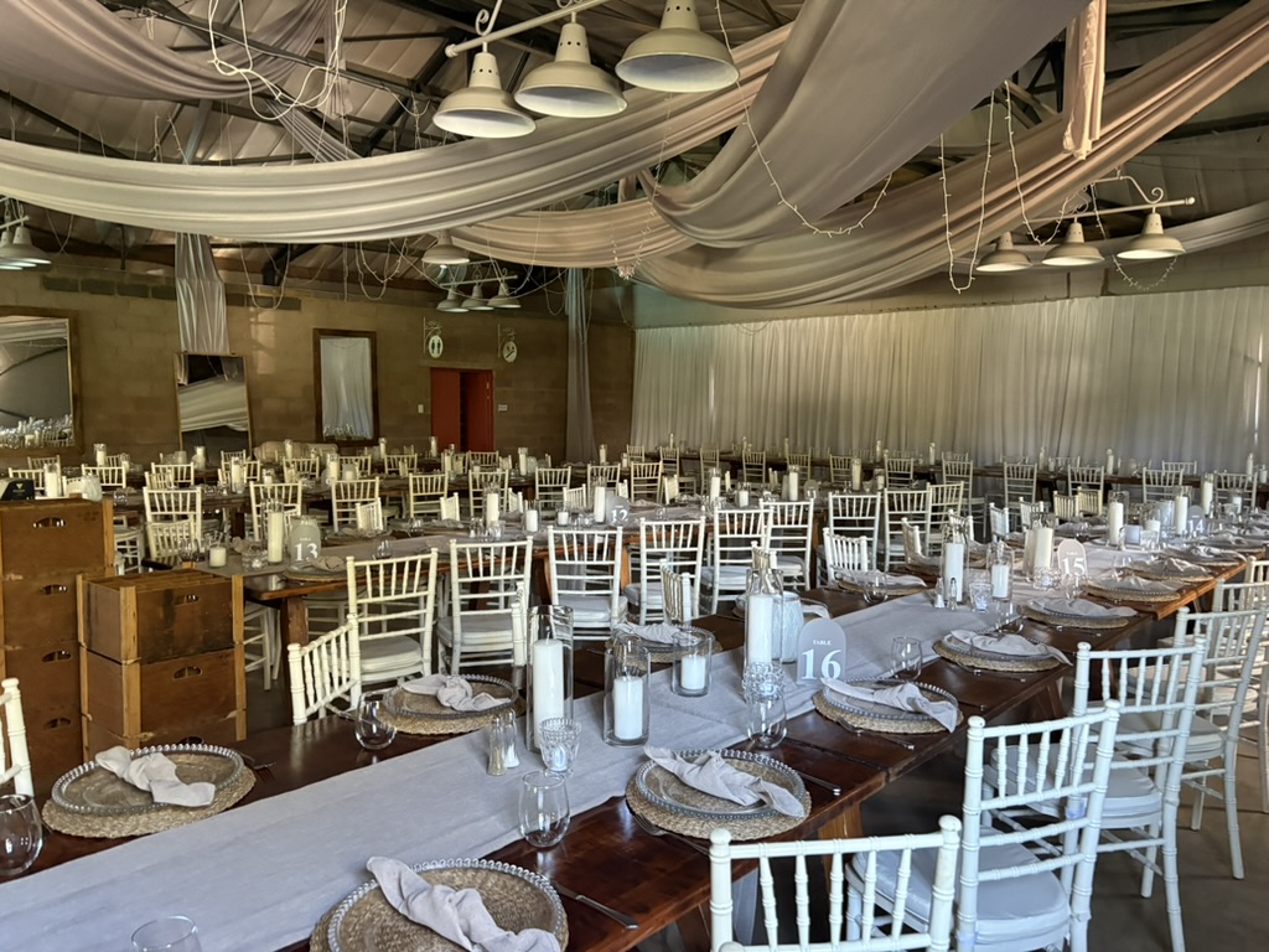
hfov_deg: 67.3
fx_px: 953
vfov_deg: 53.1
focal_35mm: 26
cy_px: 476
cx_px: 634
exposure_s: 1/60
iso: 500
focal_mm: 5.96
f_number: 1.6
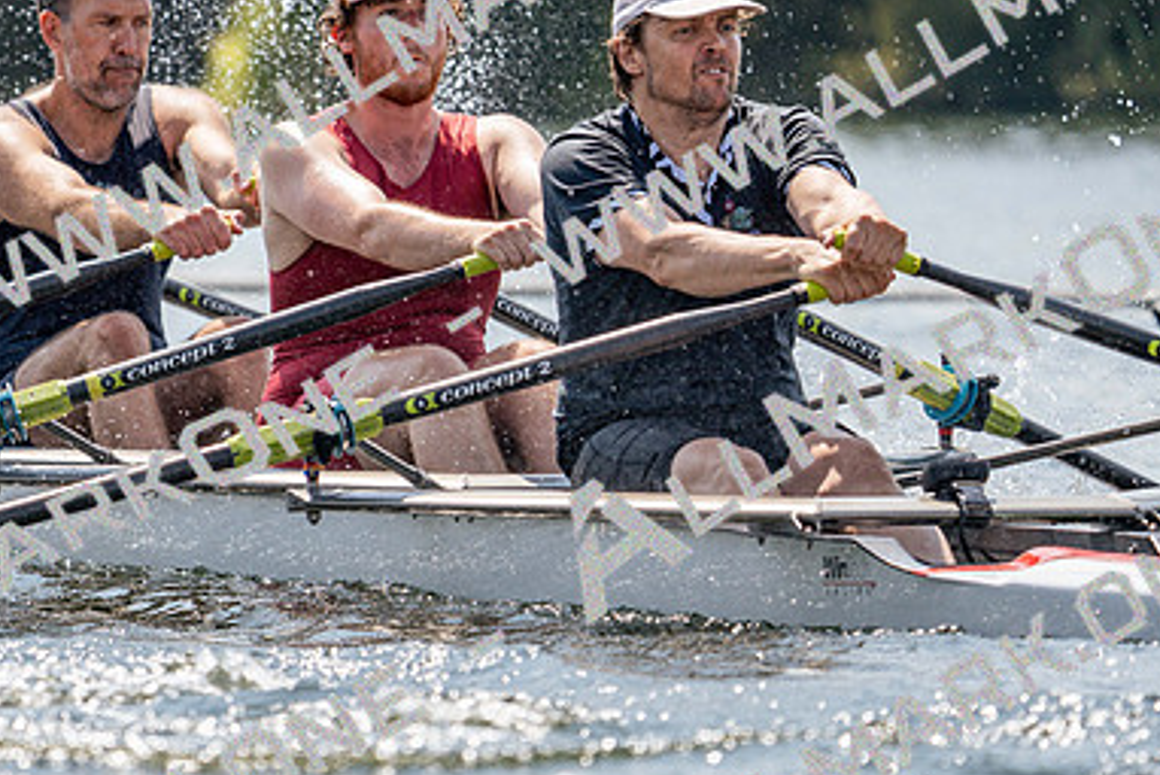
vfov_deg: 2.7
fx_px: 16535
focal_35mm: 513
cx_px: 310
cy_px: 336
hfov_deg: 4.0
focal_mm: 338
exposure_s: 1/1600
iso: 200
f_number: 6.3
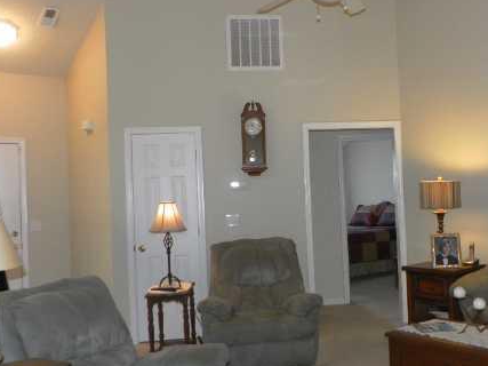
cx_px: 315
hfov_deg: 47.3
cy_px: 177
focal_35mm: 39
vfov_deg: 36.8
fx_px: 550
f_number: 2.8
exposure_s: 1/30
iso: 200
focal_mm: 4.6
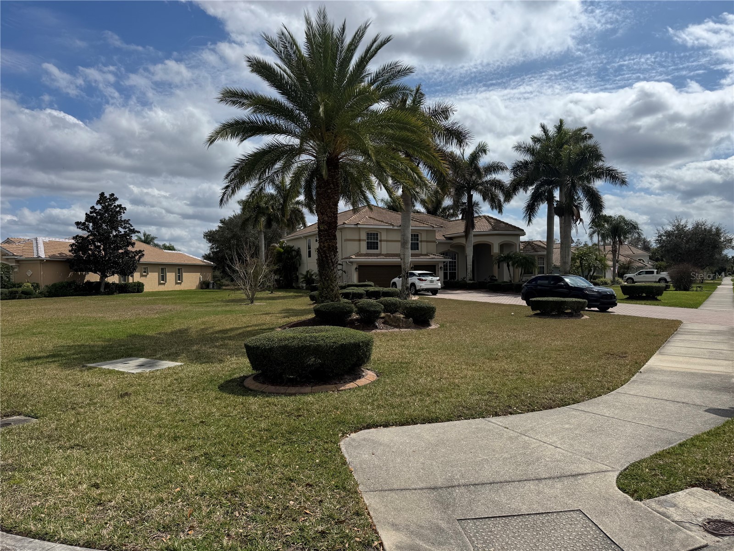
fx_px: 509
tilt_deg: -0.5
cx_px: 367
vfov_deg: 56.8
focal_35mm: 24
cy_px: 276
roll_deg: +1.2
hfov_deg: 71.6
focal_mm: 6.76
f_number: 1.78
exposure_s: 1/10417
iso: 80
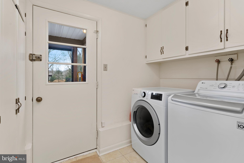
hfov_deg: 93.3
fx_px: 115
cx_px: 122
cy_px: 82
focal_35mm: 17
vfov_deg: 70.5
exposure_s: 1/10
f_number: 7.1
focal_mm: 17
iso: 400
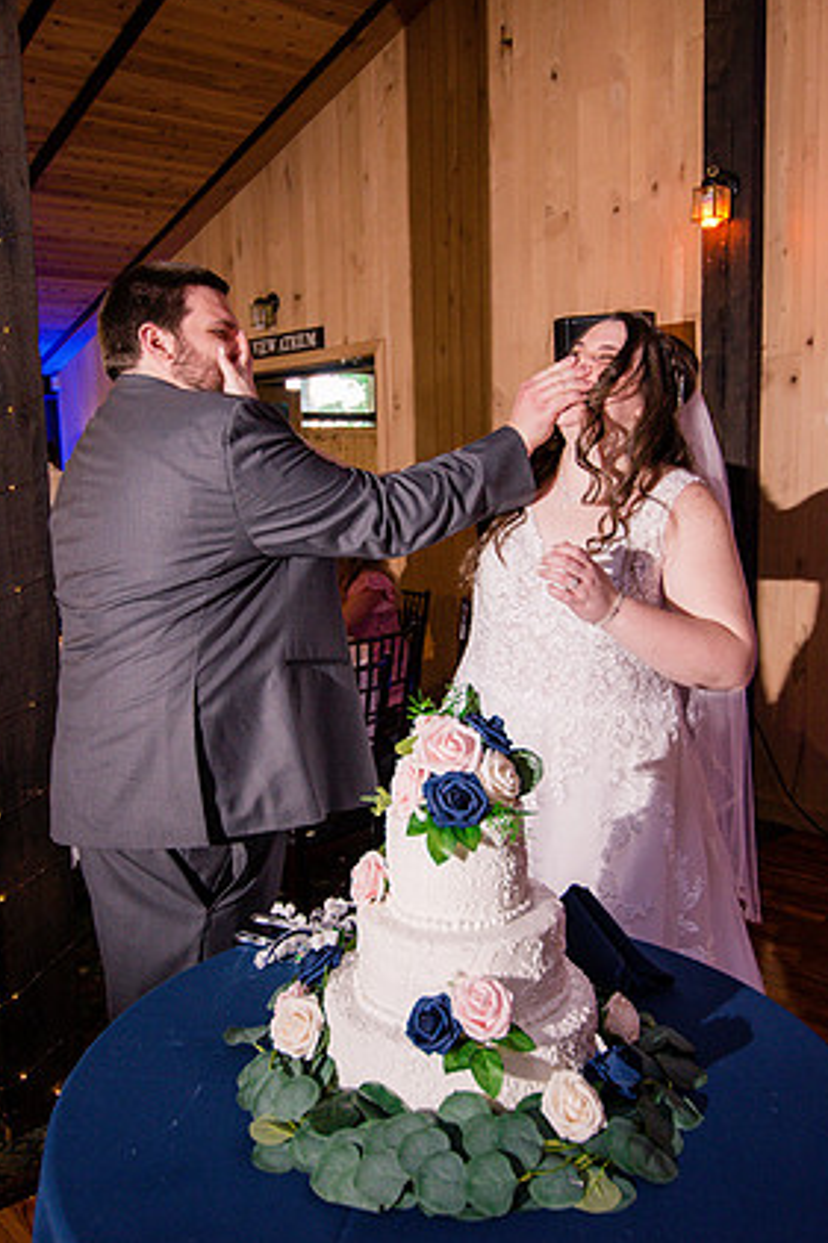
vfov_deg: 58.7
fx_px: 1105
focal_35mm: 32
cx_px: 369
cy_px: 598
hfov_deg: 41.0
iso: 640
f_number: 2.8
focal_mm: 20
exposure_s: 1/250
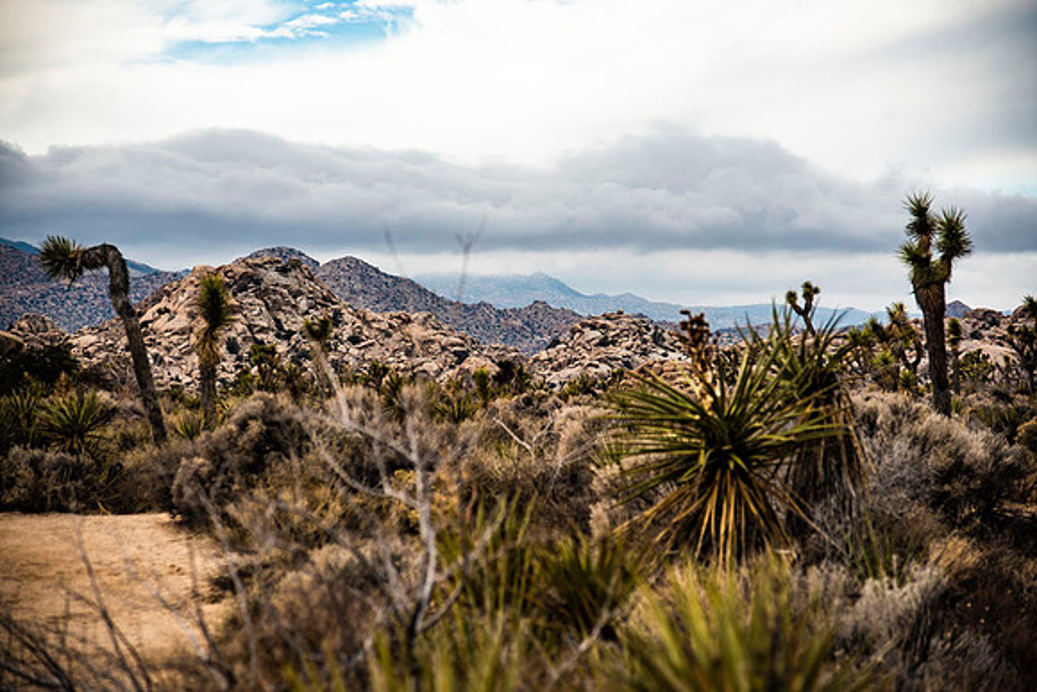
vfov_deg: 14.4
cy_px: 346
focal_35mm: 95
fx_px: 2737
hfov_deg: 21.5
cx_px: 518
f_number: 4
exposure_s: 1/1000
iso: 100
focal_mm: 95
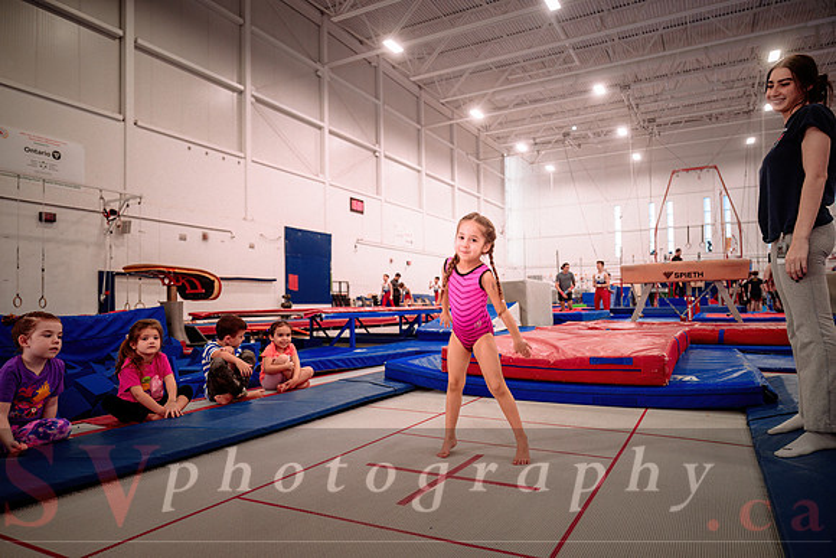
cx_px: 418
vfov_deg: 53.2
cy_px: 279
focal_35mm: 24
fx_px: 557
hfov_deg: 73.7
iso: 1600
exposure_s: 1/400
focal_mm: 24
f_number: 2.8
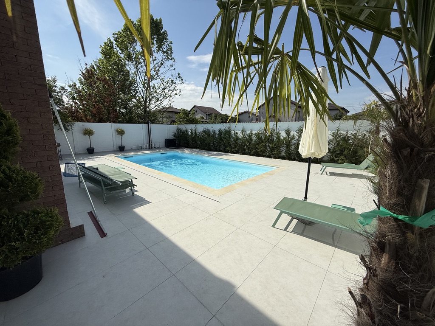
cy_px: 163
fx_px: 176
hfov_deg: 102.1
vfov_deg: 85.7
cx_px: 218
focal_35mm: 14
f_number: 2.2
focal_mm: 2.22
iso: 50
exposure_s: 1/6173
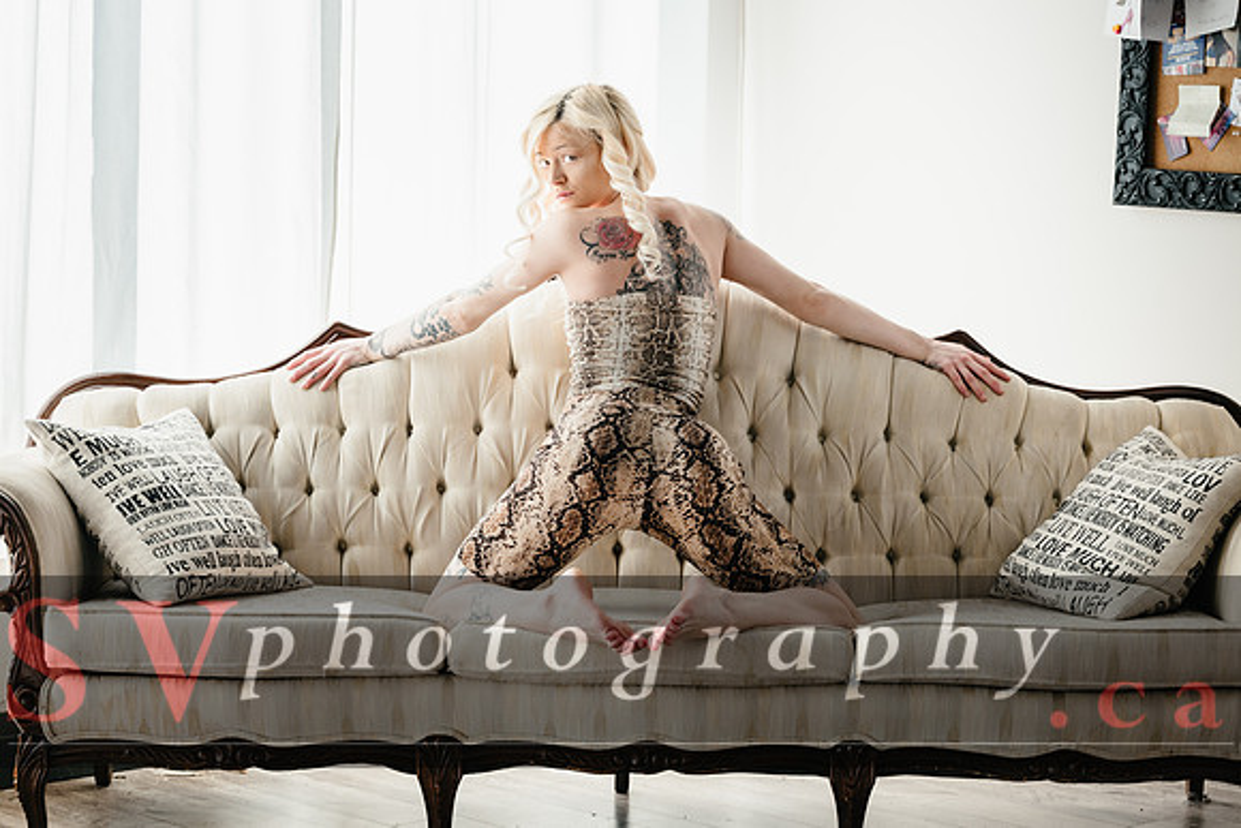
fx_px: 3214
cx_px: 620
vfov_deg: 14.7
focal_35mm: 93
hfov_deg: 21.9
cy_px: 414
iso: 100
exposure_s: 1/100
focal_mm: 110
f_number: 4.5
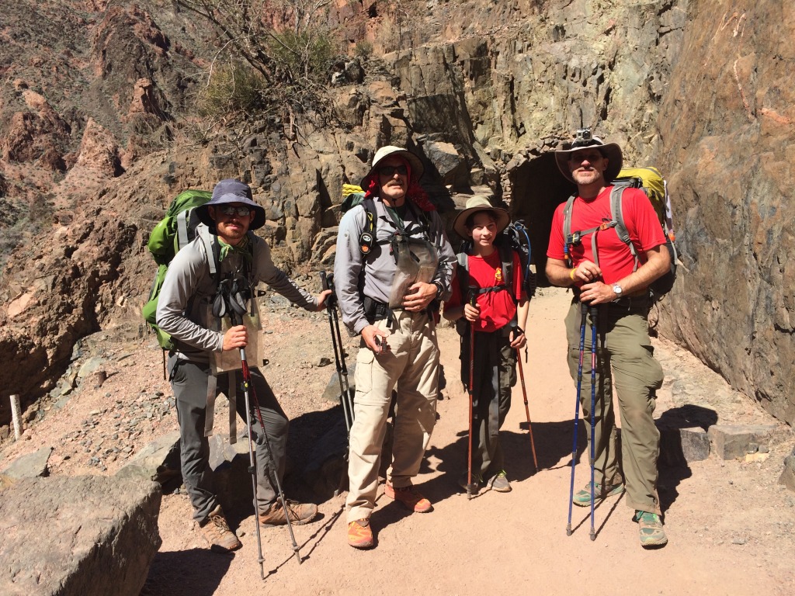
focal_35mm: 29
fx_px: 666
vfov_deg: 48.2
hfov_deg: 61.7
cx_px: 398
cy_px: 298
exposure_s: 1/1953
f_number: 2.2
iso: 32
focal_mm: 4.15
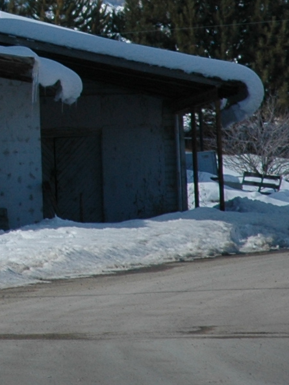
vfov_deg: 4.4
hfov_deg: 3.3
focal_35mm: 453
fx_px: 5041
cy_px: -139
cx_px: -314
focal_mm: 62
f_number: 11
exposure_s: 1/400
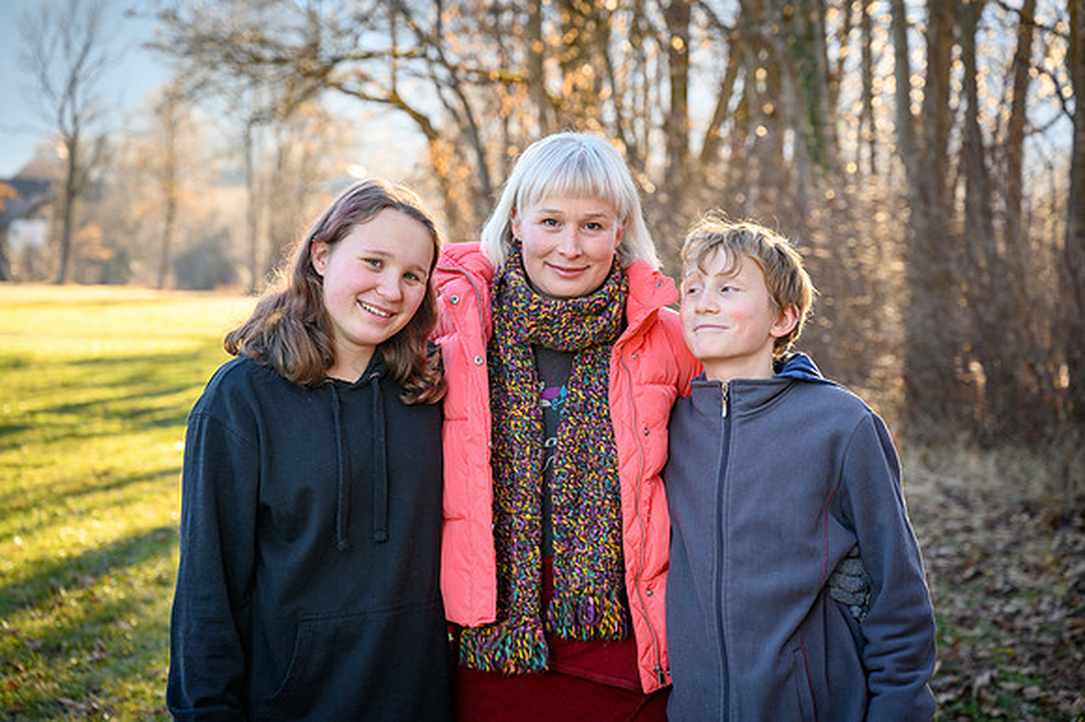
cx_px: 542
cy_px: 361
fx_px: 2108
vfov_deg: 19.4
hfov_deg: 28.9
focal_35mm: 70
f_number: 4.5
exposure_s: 1/125
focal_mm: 70
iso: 100
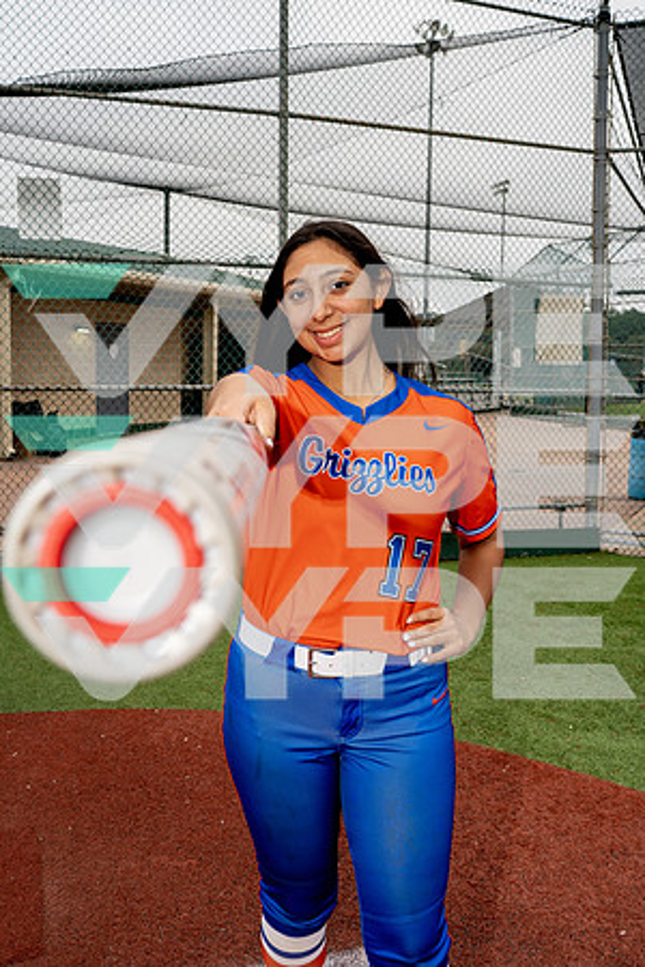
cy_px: 484
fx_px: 941
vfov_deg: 54.4
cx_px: 322
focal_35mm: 35
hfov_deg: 37.9
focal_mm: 35
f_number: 8
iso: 125
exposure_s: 1/250
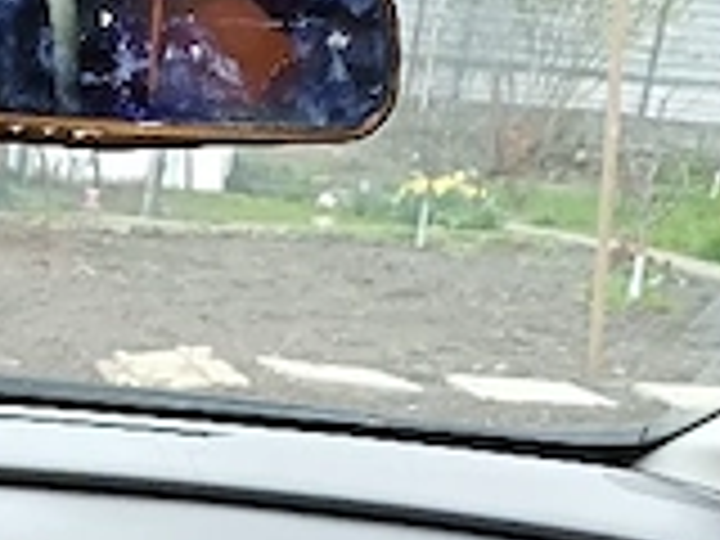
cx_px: -94
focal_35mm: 94
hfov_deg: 19.8
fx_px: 1955
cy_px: 968
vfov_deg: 14.0
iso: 320
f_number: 1.8
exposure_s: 1/33.4
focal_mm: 4.65
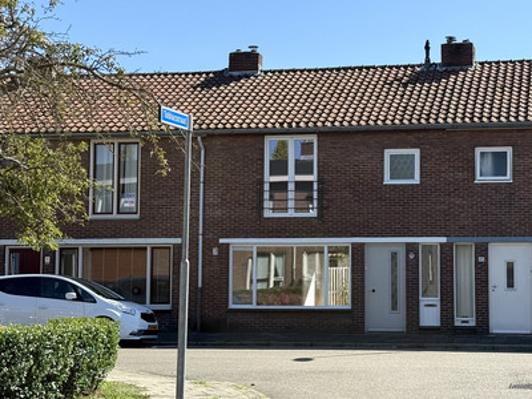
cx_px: 266
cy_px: 200
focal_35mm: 48
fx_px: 738
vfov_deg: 30.3
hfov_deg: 39.7
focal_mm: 6.76
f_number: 1.78
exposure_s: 1/3704
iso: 64
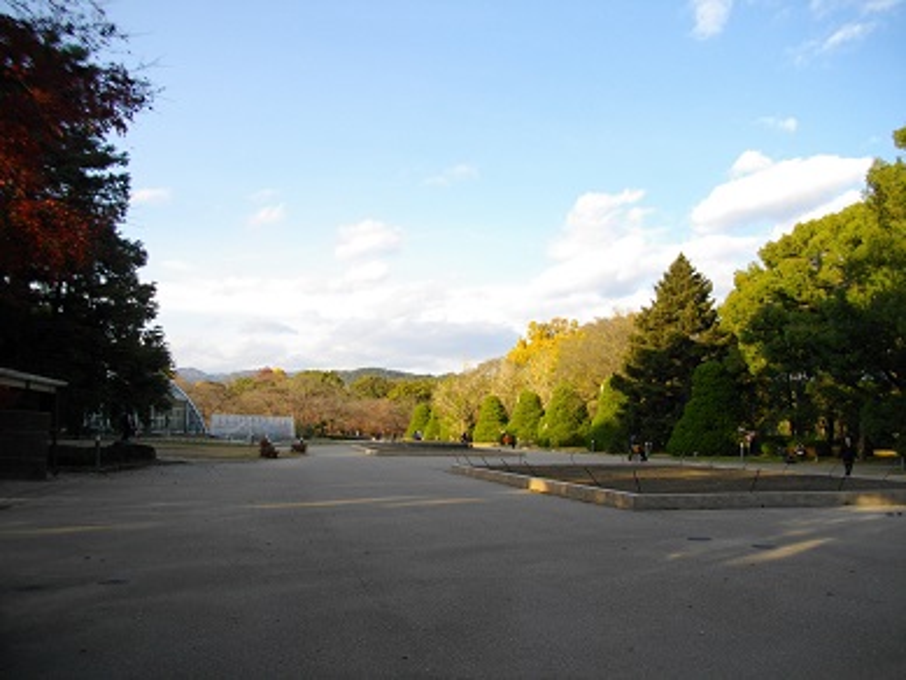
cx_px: 453
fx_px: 838
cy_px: 340
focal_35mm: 32
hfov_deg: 56.8
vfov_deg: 44.2
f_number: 2.9
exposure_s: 1/500
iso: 100
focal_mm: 5.7
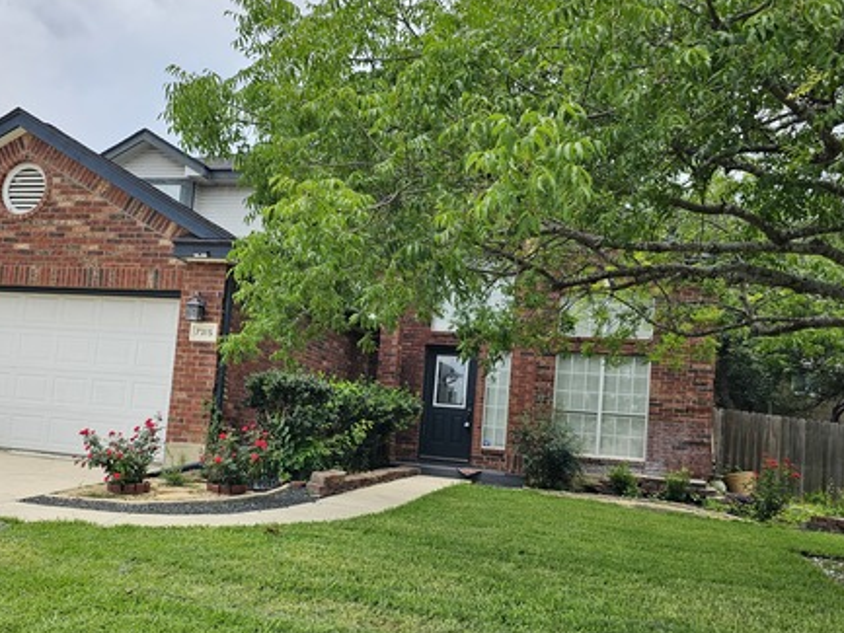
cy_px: 364
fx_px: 829
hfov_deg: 53.8
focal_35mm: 34
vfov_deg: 41.7
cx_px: 368
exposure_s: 1/528
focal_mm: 6.3
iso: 10
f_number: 1.7
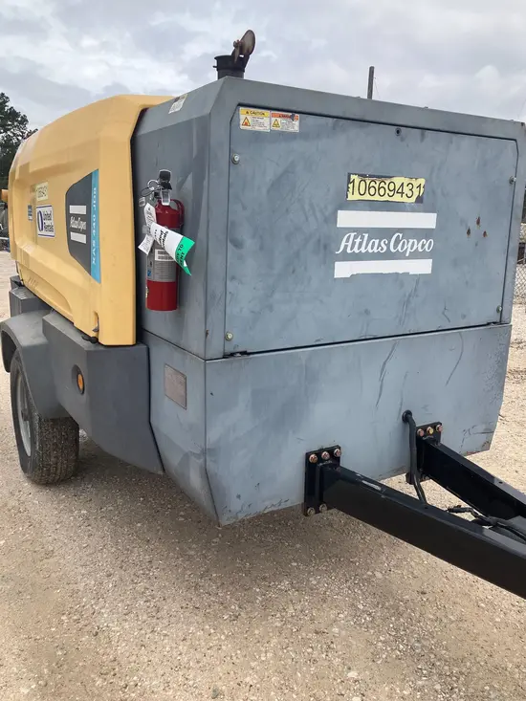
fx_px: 567
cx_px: 263
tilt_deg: -12.1
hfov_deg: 49.8
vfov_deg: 63.4
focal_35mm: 28
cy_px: 350
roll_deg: -2.3
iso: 32
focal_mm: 3.99
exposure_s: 1/1869
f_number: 1.8
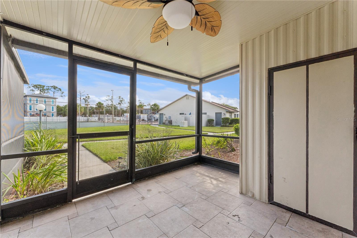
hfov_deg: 104.3
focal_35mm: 14
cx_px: 178
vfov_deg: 81.2
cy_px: 119
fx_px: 139
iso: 800
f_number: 11
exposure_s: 1/250
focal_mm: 14
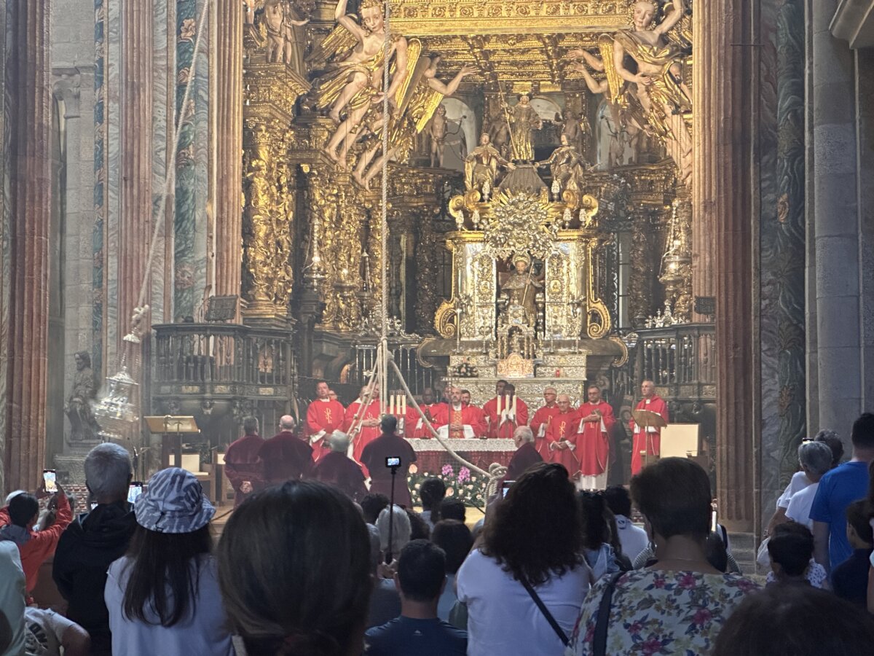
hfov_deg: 25.3
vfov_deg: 19.1
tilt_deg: +2.2
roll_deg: +0.5
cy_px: 328
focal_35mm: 77
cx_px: 437
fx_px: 1944
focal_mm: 9
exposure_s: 1/33
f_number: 2.8
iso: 800
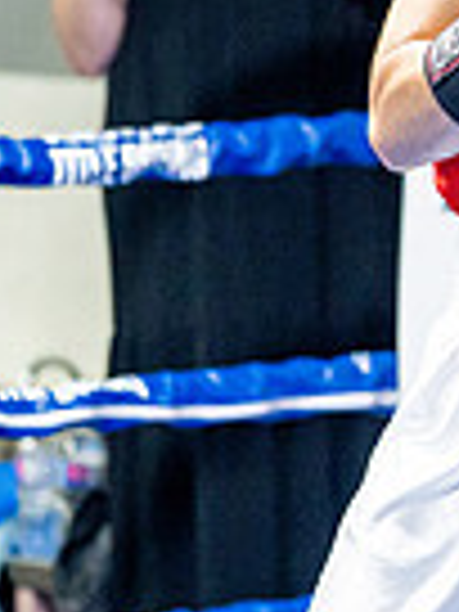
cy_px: 236
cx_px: 918
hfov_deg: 4.3
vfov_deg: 5.7
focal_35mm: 345
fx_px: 6099
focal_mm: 84
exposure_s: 1/1000
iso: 5000
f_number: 2
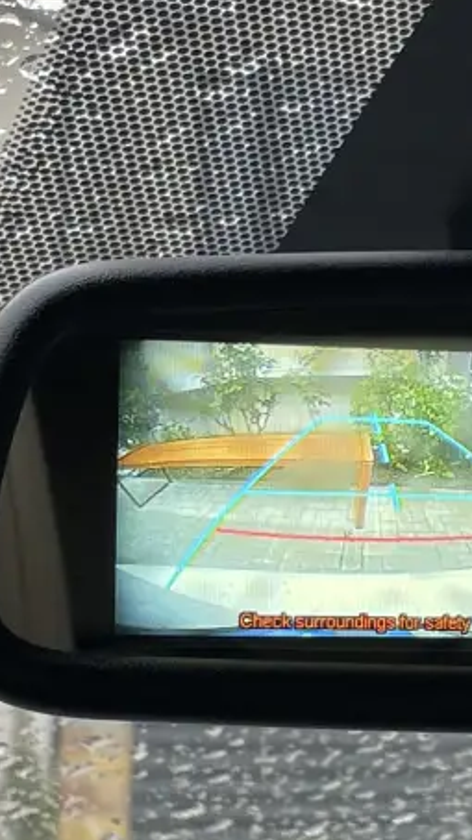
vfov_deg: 16.4
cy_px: 516
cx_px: 591
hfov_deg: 9.1
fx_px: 2918
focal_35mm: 131
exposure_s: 1/266
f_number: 1.6
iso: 32
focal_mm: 4.2
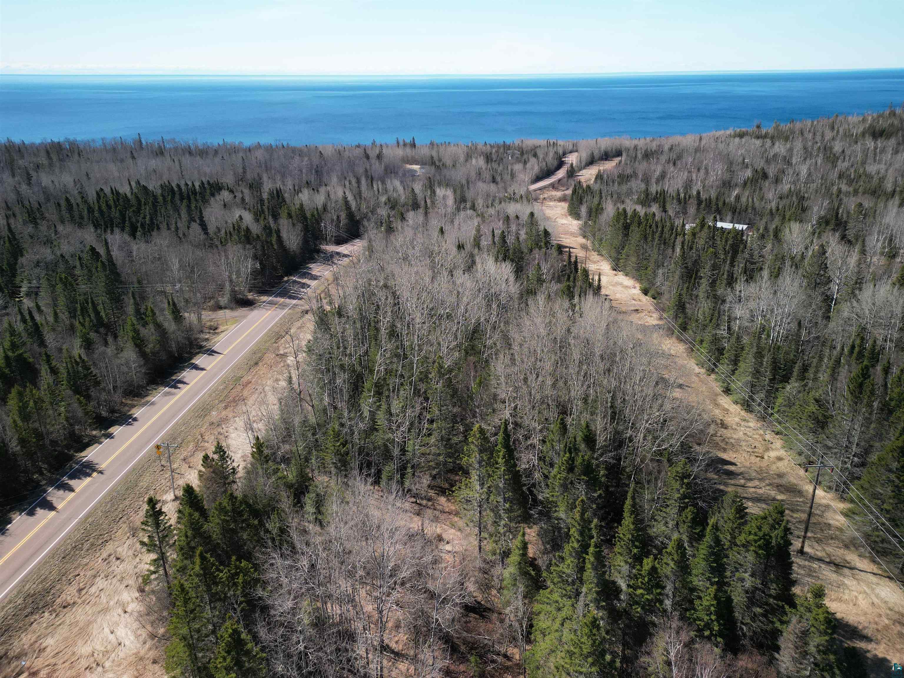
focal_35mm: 24
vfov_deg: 56.8
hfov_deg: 71.6
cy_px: 339
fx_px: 627
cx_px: 452
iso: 130
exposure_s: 1/250
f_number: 1.7
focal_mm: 6.72
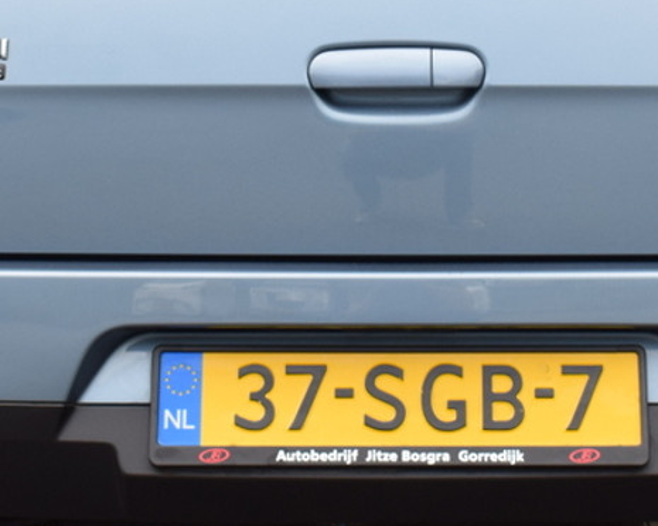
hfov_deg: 14.6
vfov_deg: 11.7
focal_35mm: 131
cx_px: 391
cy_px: 73
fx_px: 2559
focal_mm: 31
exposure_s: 1/200
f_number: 7.1
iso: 400
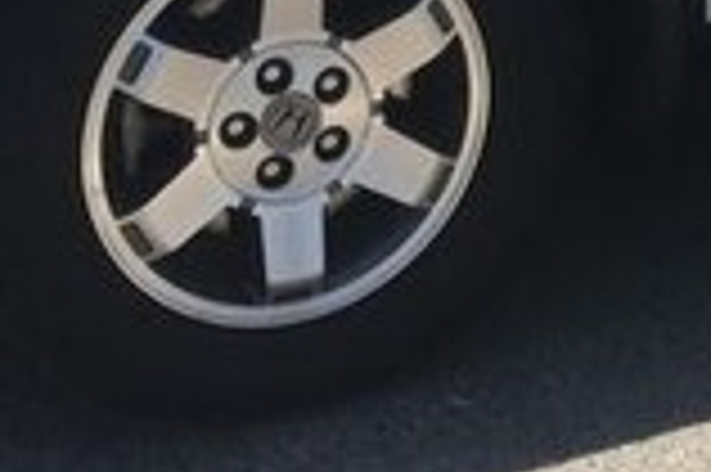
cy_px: -609
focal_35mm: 126
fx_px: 2486
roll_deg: -0.5
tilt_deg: -6.2
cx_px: 824
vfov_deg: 9.7
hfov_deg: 15.7
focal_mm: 4.15
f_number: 2.2
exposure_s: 1/2137
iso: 25
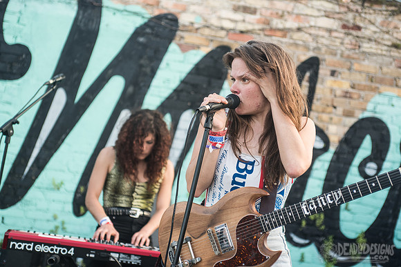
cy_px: 134
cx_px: 200
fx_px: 780
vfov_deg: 19.5
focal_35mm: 70
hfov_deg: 28.8
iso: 320
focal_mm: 70
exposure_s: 1/400
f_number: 3.5
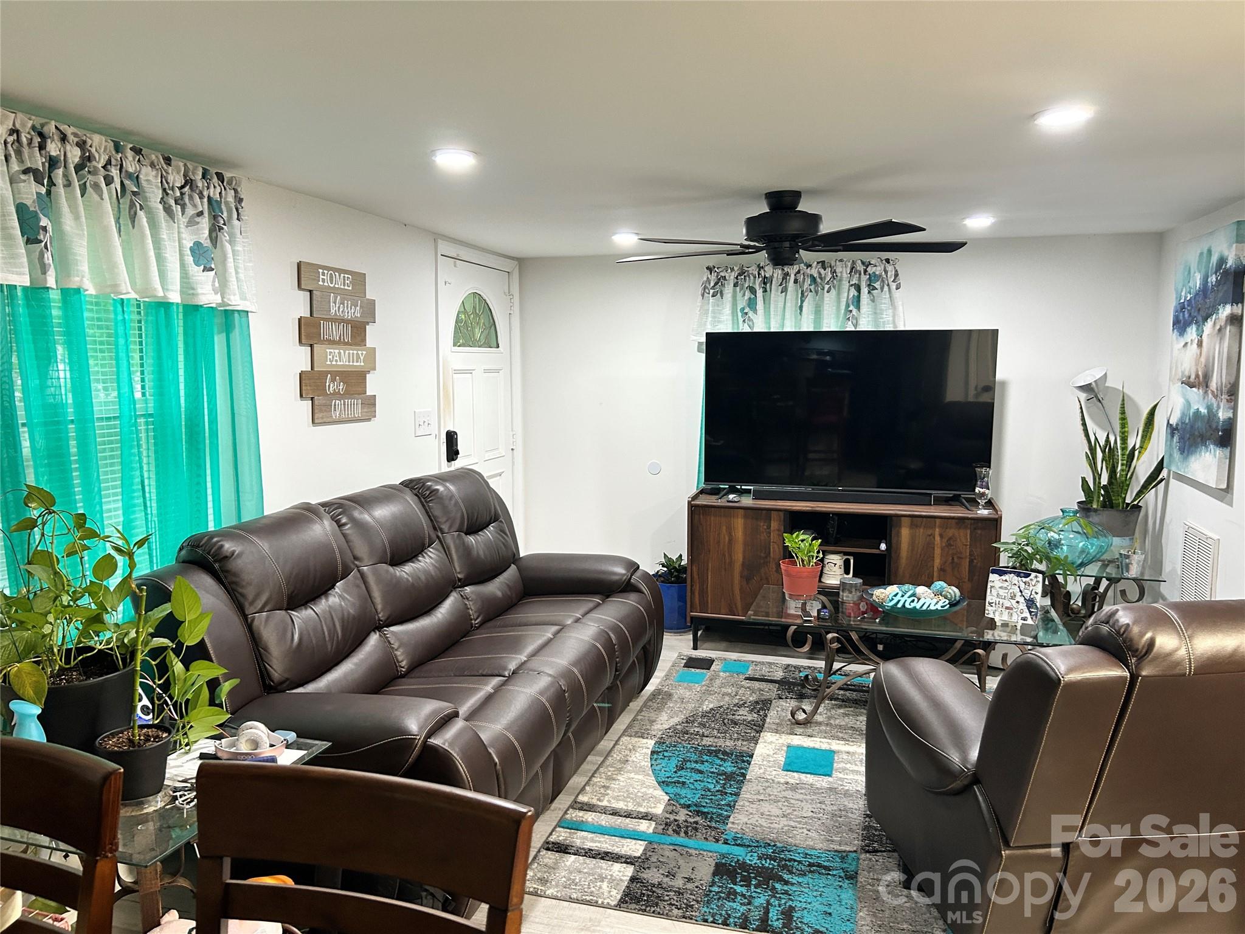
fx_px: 935
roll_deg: +0.8
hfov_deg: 67.3
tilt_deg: -6.4
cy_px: 467
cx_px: 622
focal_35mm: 26
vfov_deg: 53.1
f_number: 1.5
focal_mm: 5.7
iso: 200
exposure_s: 1/60
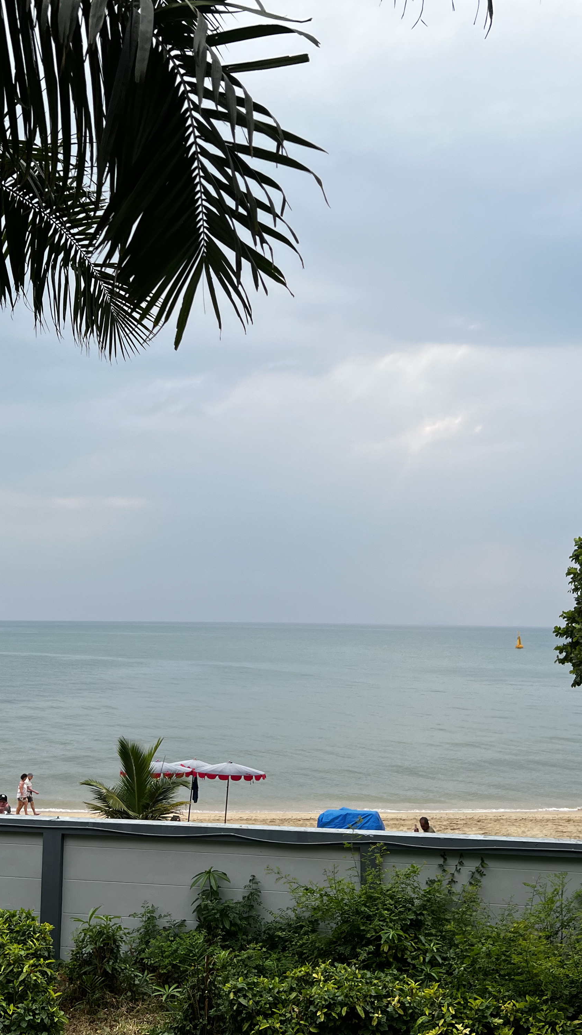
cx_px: 263
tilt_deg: +5.9
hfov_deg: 31.2
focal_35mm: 38
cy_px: 515
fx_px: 1043
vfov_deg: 52.8
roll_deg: -0.4
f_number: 1.5
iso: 50
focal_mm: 5.7
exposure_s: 1/1972
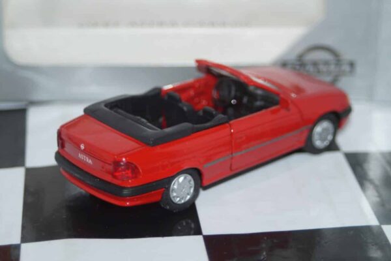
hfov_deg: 17.1
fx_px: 1303
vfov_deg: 11.4
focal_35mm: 120
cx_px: 196
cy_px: 130
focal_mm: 80
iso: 400
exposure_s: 1/60
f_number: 5.6
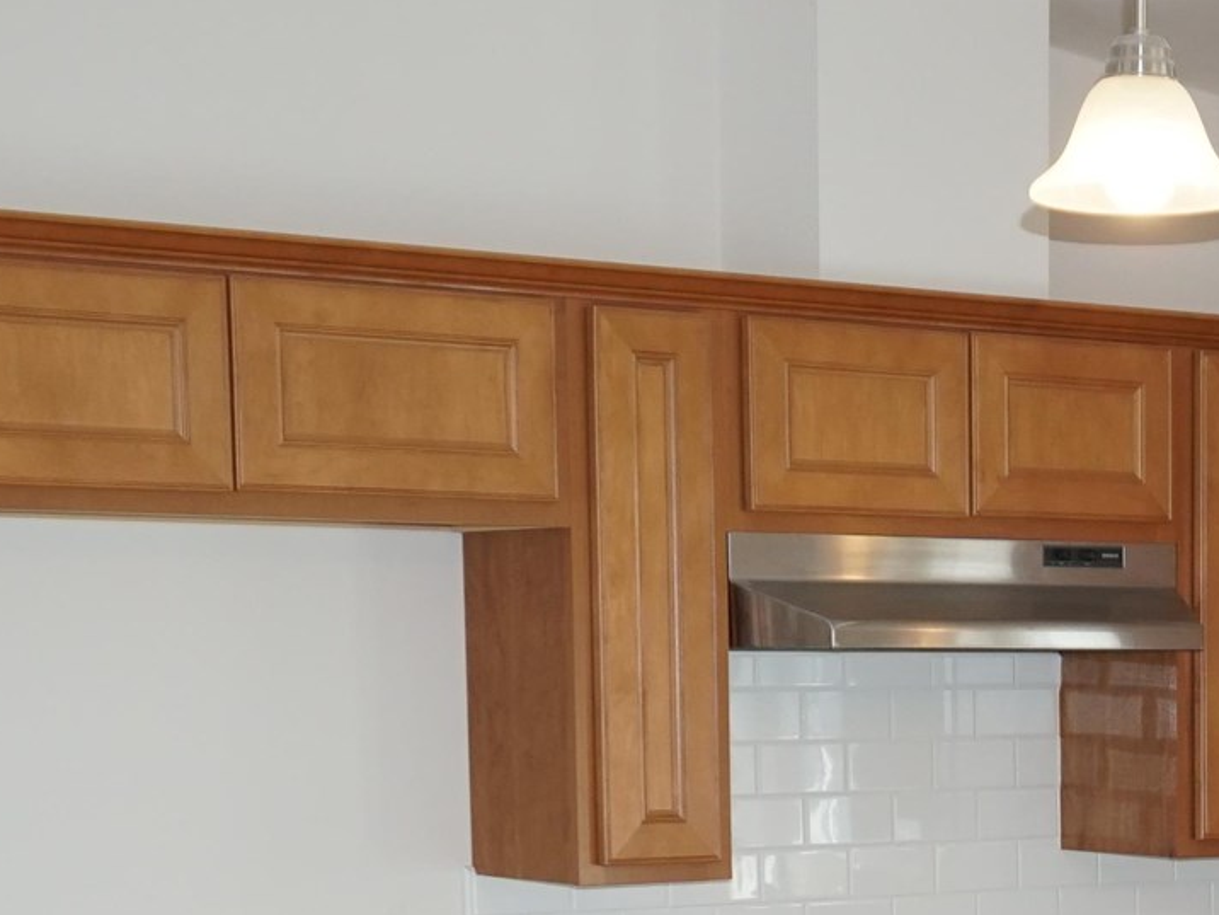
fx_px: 3486
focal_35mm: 99
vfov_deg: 14.3
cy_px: 1222
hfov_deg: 19.0
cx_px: 1364
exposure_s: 1/160
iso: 500
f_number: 4
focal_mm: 16
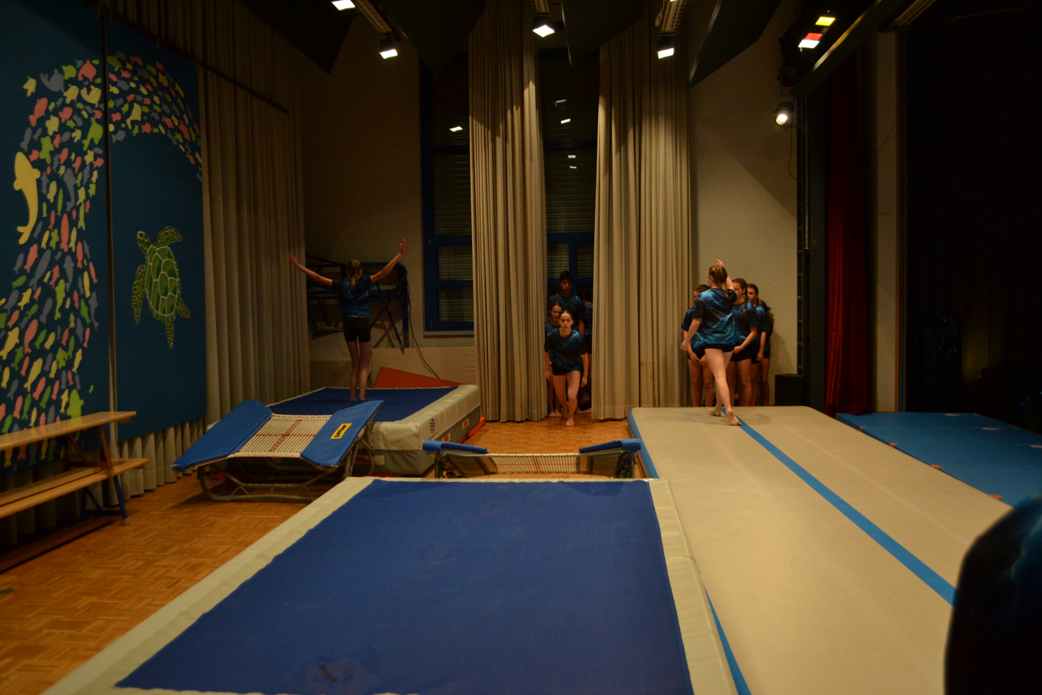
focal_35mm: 30
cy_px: 348
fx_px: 868
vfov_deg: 43.6
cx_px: 521
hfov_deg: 61.9
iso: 1100
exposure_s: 1/500
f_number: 3.8
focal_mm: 20
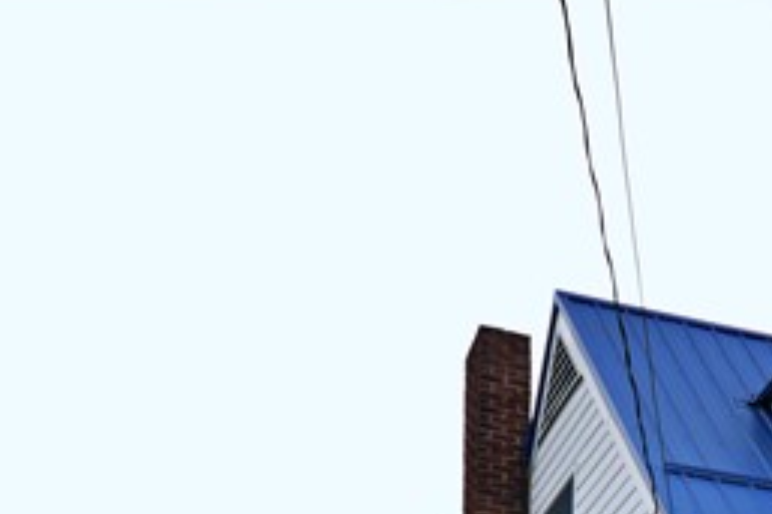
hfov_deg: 24.9
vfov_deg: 14.6
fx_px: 1629
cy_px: 1046
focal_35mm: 76
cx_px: 840
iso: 100
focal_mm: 12
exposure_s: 1/160
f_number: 6.3
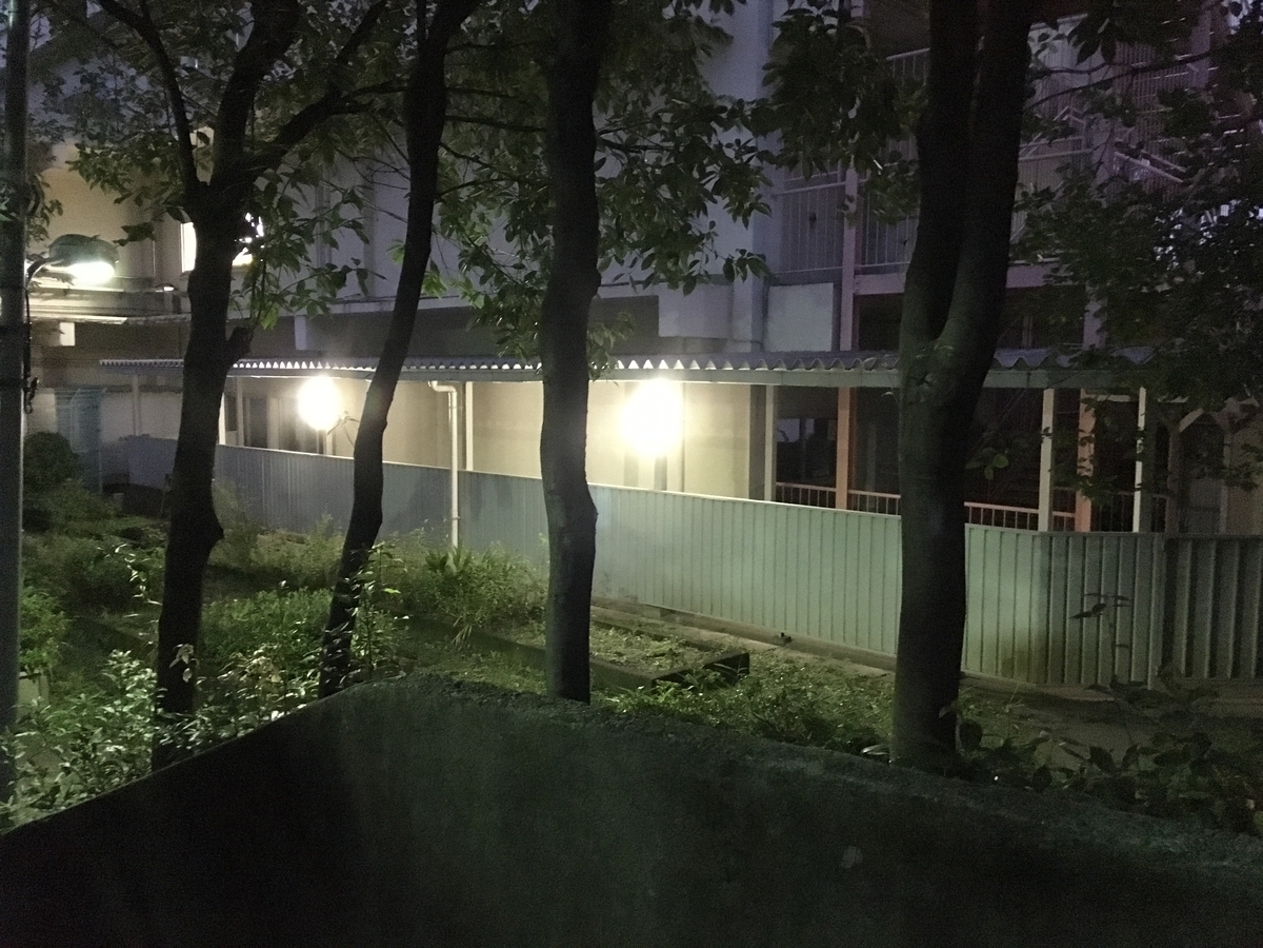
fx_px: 1058
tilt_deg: -5.0
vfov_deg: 48.2
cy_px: 474
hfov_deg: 61.7
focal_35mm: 29
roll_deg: +0.2
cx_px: 632
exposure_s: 1/15
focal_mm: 4.15
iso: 2000
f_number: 2.2
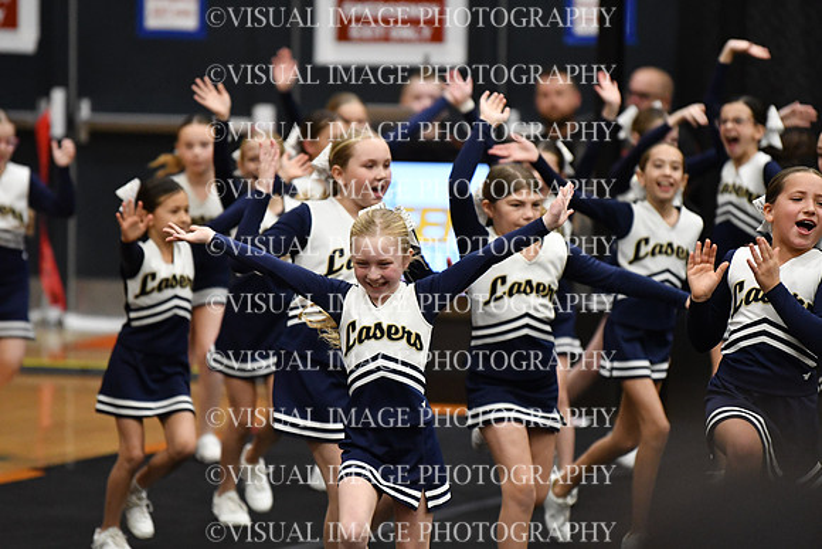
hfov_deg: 7.2
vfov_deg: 4.8
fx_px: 6509
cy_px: 274
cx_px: 411
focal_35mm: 285
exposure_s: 1/800
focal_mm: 190
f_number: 2.8
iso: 4000
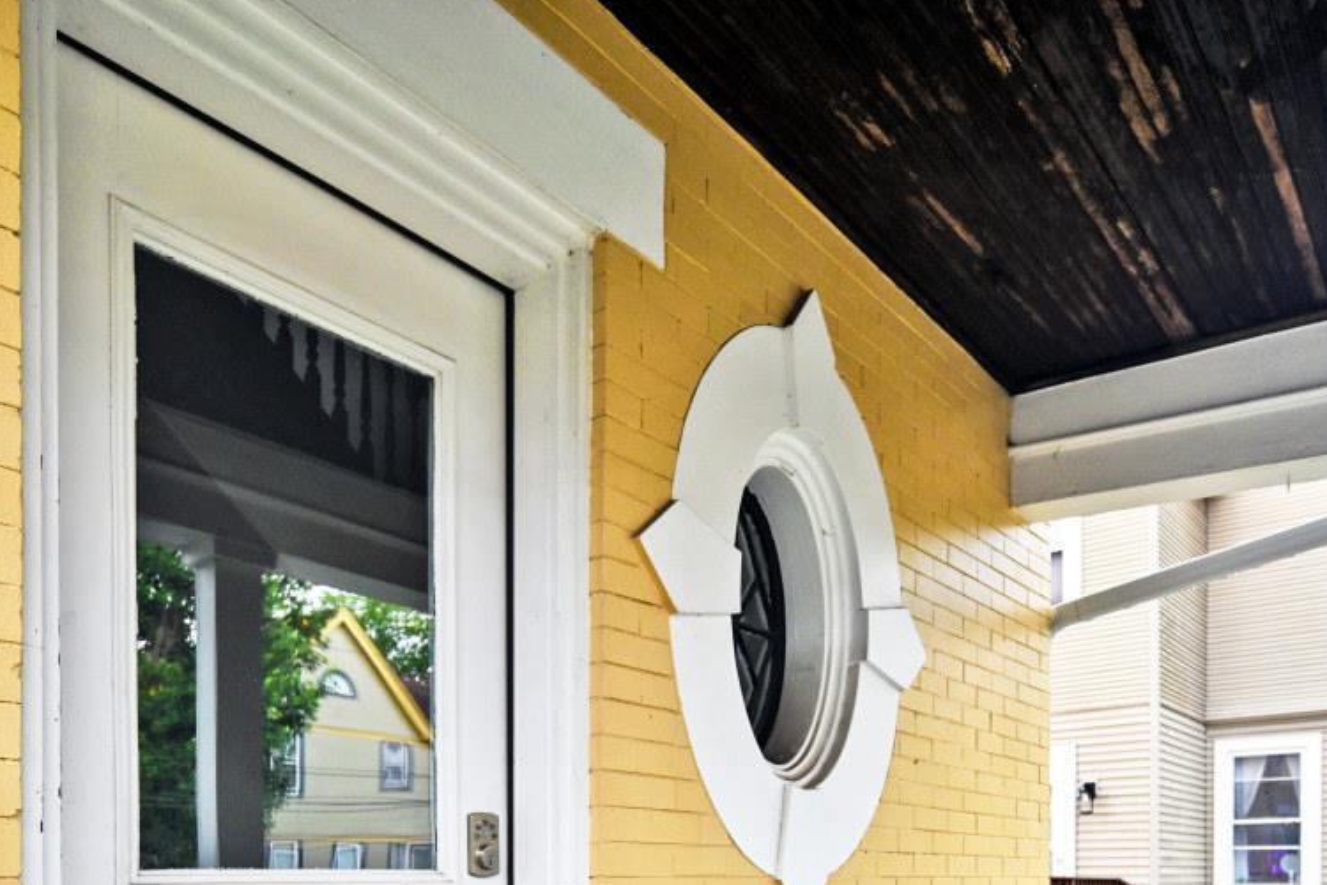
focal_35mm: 28
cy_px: 873
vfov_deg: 40.9
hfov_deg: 65.5
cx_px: 637
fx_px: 1032
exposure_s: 1/125
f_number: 4
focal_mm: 14
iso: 450
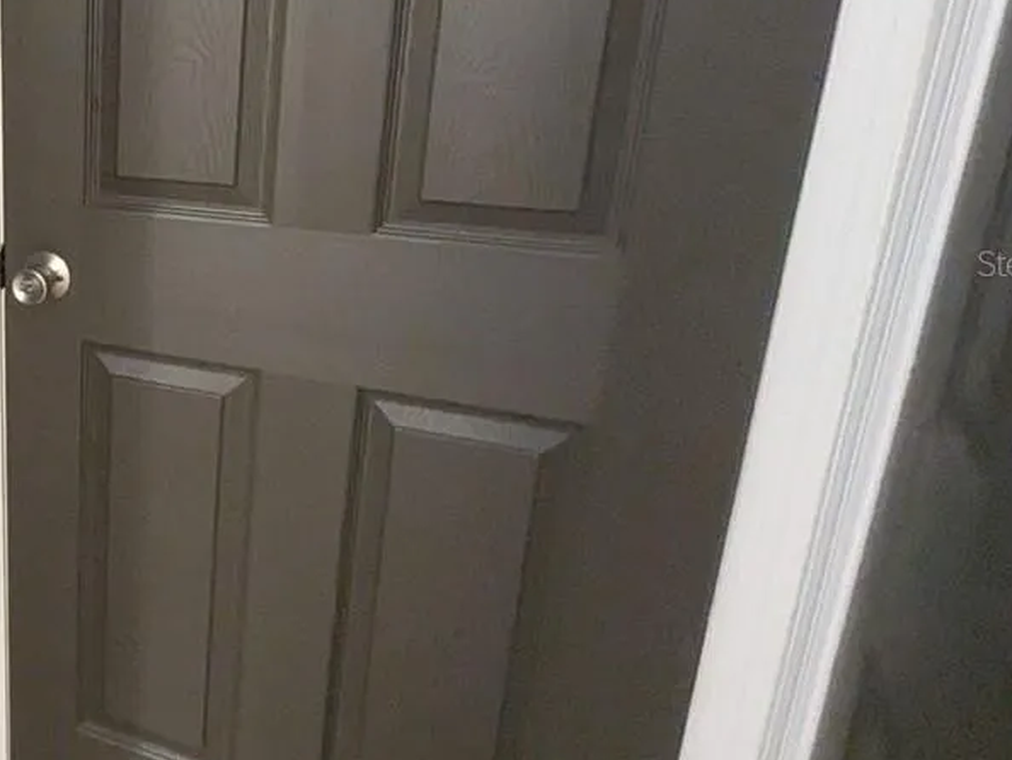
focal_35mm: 35
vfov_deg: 40.3
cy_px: 262
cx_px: -225
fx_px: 1024
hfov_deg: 38.0
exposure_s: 1/23.4
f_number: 2.2
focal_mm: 1.95
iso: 1751
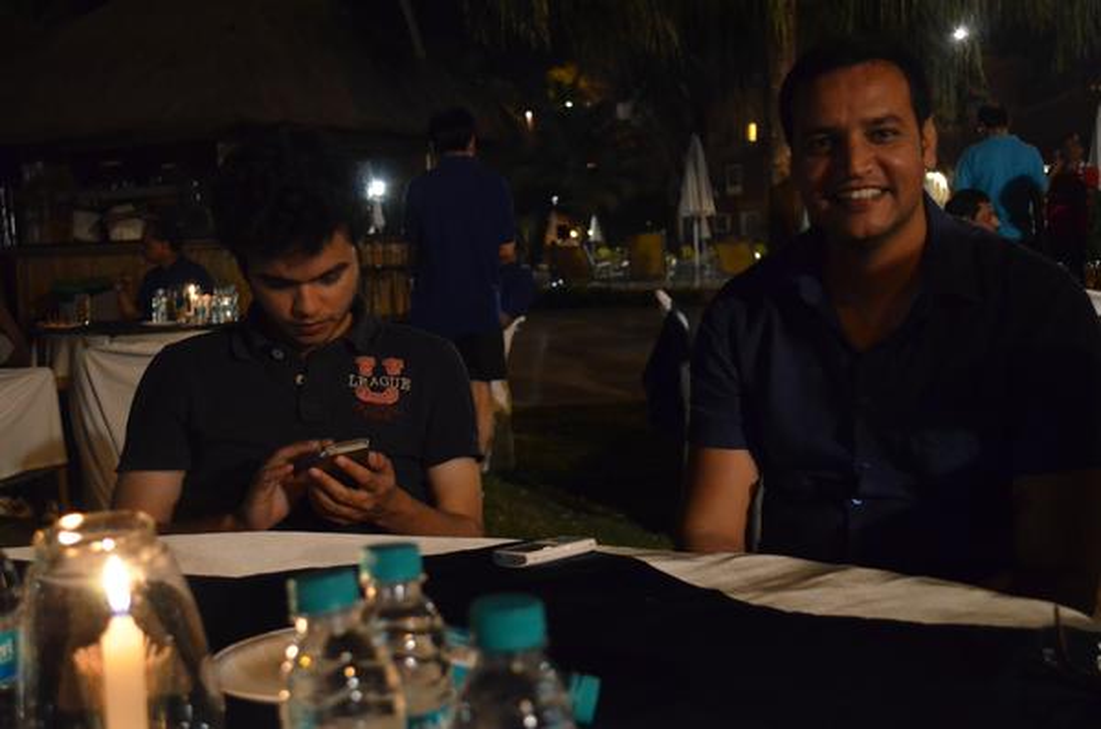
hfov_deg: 45.1
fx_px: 1327
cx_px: 550
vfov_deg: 30.7
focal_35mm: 44
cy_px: 364
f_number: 4.5
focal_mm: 29
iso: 3200
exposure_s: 1/25
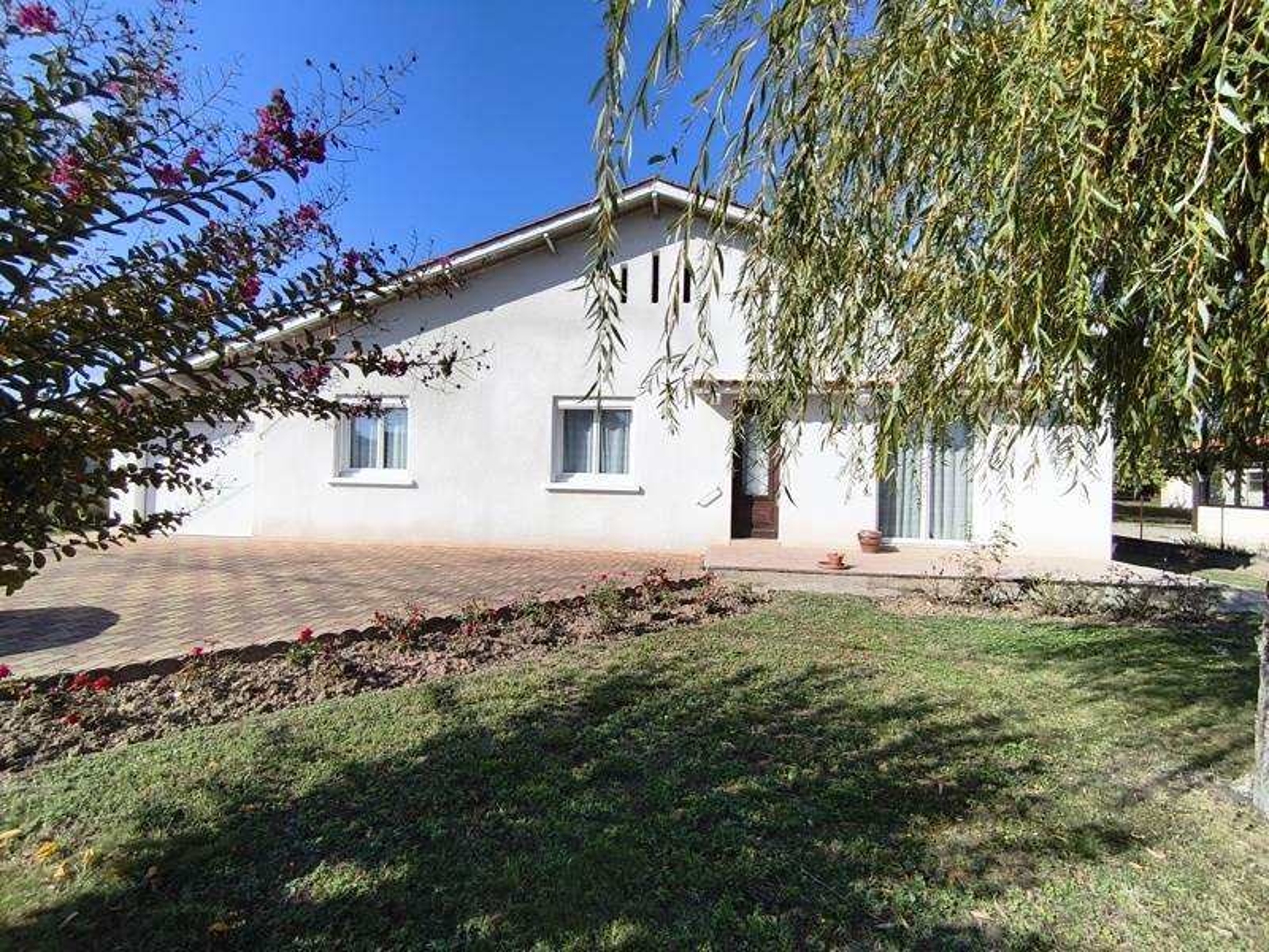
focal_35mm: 15
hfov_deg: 98.2
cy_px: 476
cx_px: 634
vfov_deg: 81.7
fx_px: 550
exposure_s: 1/2801
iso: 50
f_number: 2.2
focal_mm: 1.65
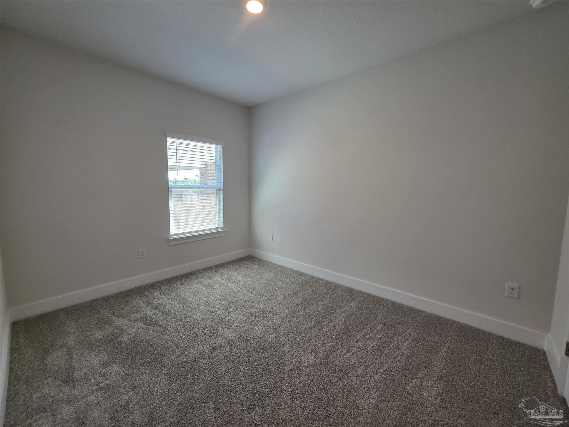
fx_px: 214
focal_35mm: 13
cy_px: 214
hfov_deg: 106.2
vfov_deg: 89.9
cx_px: 284
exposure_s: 1/120
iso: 160
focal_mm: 2.2
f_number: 1.9
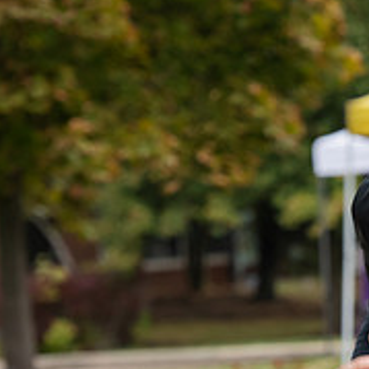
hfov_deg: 5.1
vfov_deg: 5.1
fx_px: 4149
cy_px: 203
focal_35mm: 344
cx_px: 462
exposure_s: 1/500
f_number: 5.6
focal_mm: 125
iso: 500
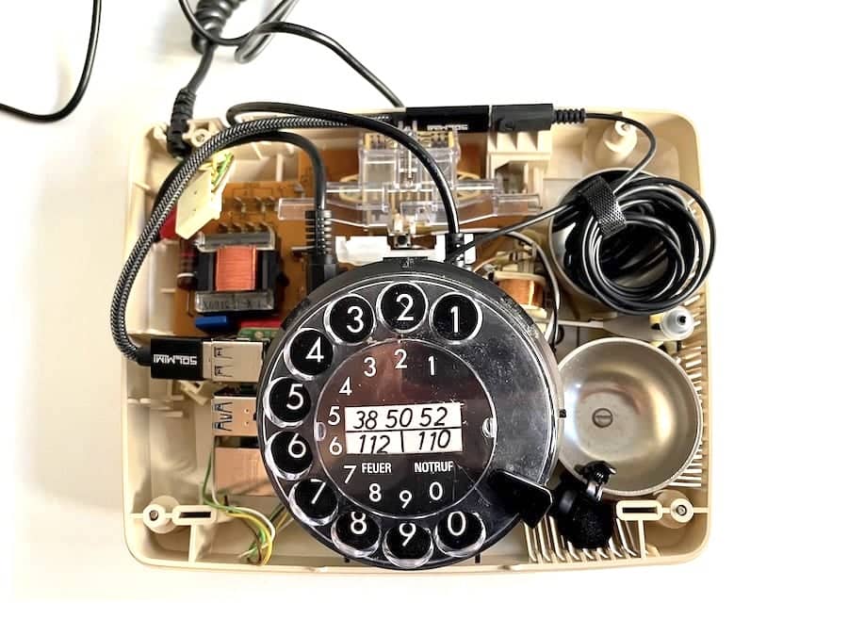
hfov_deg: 67.3
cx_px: 424
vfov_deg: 53.1
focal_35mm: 26
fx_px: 637
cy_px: 318
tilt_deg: -77.1
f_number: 1.6
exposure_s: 1/60
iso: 160
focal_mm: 4.2
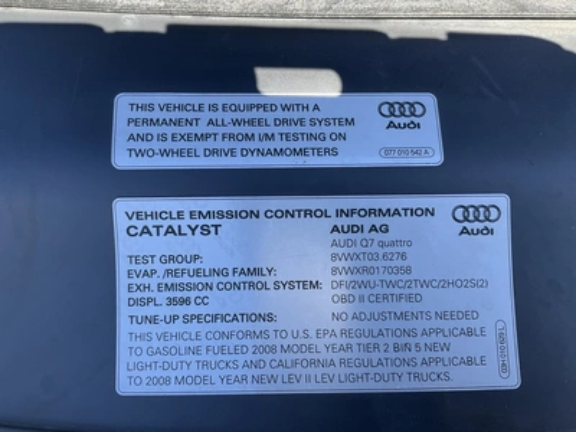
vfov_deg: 48.2
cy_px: 216
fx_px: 483
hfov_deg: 61.7
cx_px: 288
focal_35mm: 29
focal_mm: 3
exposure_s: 1/194
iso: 25
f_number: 1.8
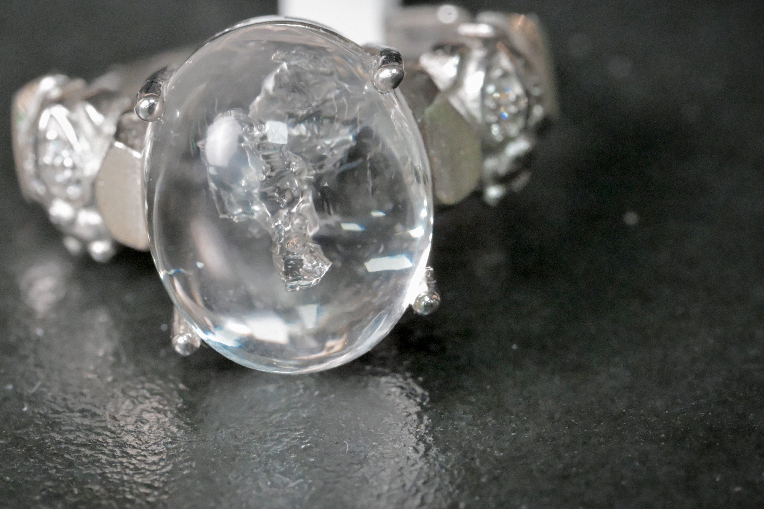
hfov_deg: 13.9
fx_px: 3119
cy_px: 215
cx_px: 248
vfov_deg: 9.3
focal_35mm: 147
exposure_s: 1/125
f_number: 16
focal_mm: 105
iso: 10000
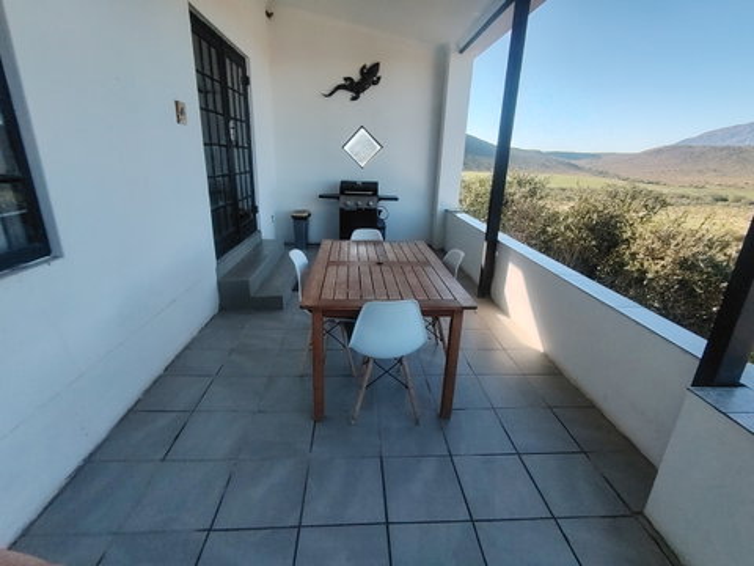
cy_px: 283
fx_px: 370
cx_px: 377
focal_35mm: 17
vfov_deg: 74.7
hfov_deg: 91.0
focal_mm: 1.42
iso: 100
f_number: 2.2
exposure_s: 1/860
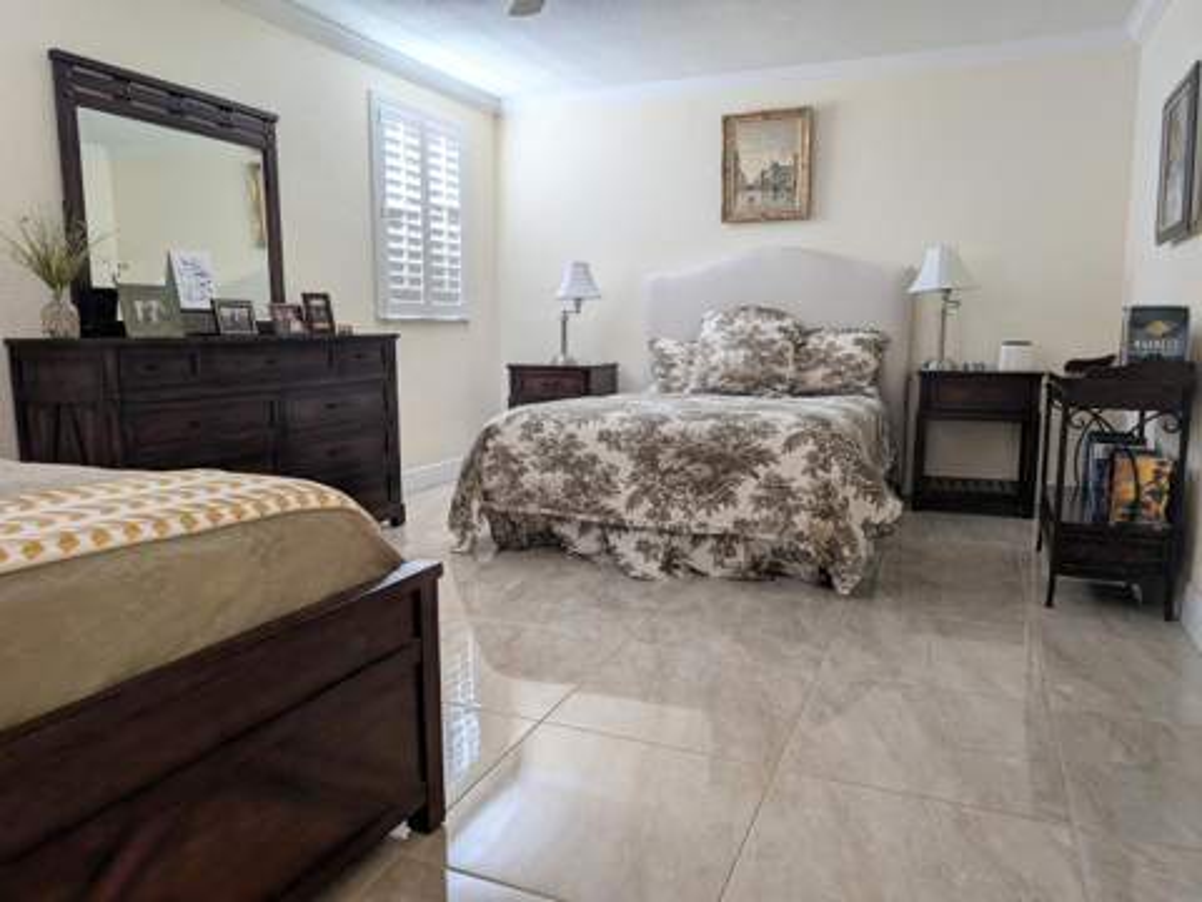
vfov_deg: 56.8
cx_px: 601
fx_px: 833
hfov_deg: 71.6
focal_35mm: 24
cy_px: 451
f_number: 1.68
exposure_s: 1/23.8
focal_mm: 6.9
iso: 48
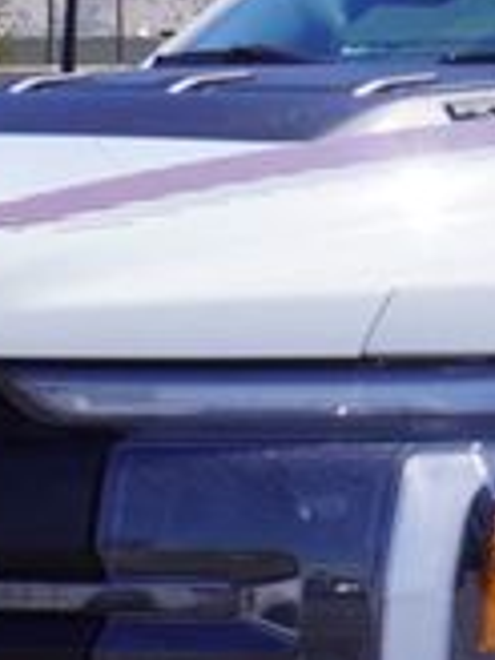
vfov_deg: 7.8
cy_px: 740
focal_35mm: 253
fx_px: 4824
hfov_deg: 5.7
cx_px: 970
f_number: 10
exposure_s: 1/125
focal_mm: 28
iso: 100
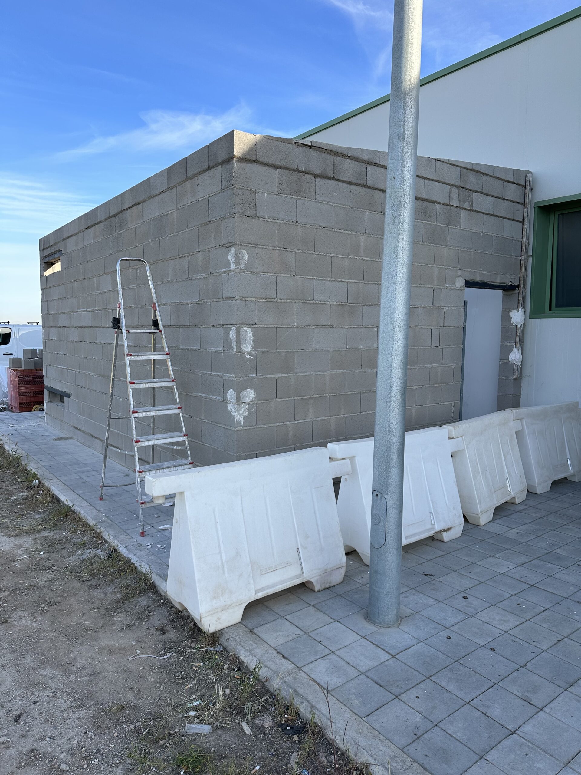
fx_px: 537
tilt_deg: -5.6
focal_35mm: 24
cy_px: 388
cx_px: 290
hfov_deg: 56.8
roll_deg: +0.2
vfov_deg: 71.6
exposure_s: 1/1721
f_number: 1.78
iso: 80
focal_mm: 6.86
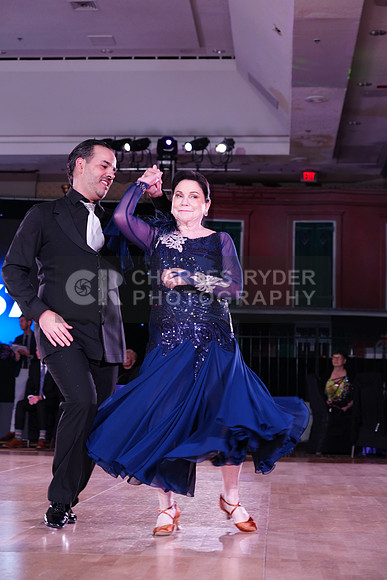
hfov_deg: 20.3
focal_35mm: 67
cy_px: 290
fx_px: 1080
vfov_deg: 30.1
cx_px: 194
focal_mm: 67
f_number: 4.5
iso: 1250
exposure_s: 1/160
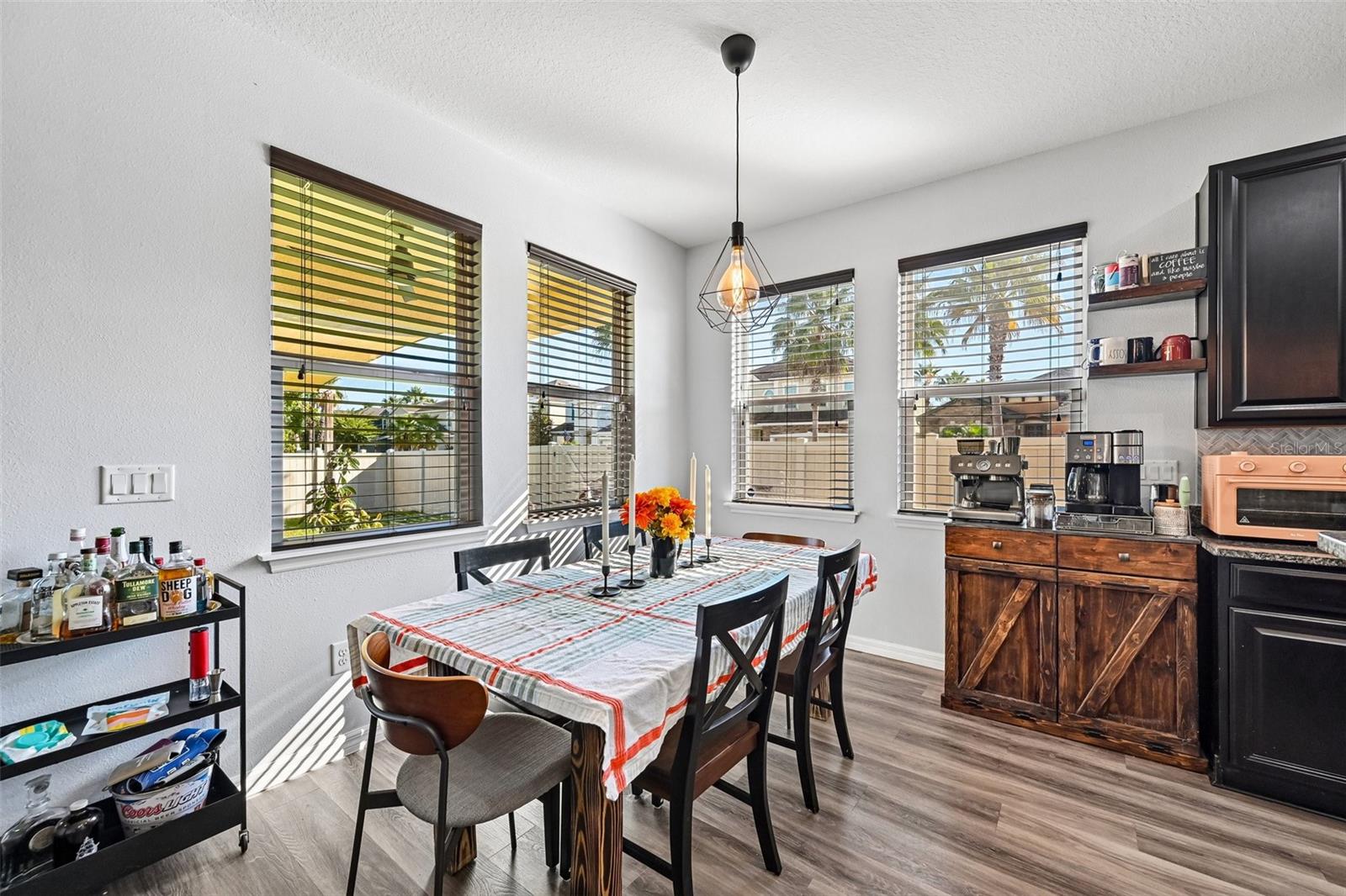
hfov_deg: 104.3
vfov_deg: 81.2
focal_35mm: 14
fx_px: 523
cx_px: 673
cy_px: 448
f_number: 8
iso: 400
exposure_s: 1/80
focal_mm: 14
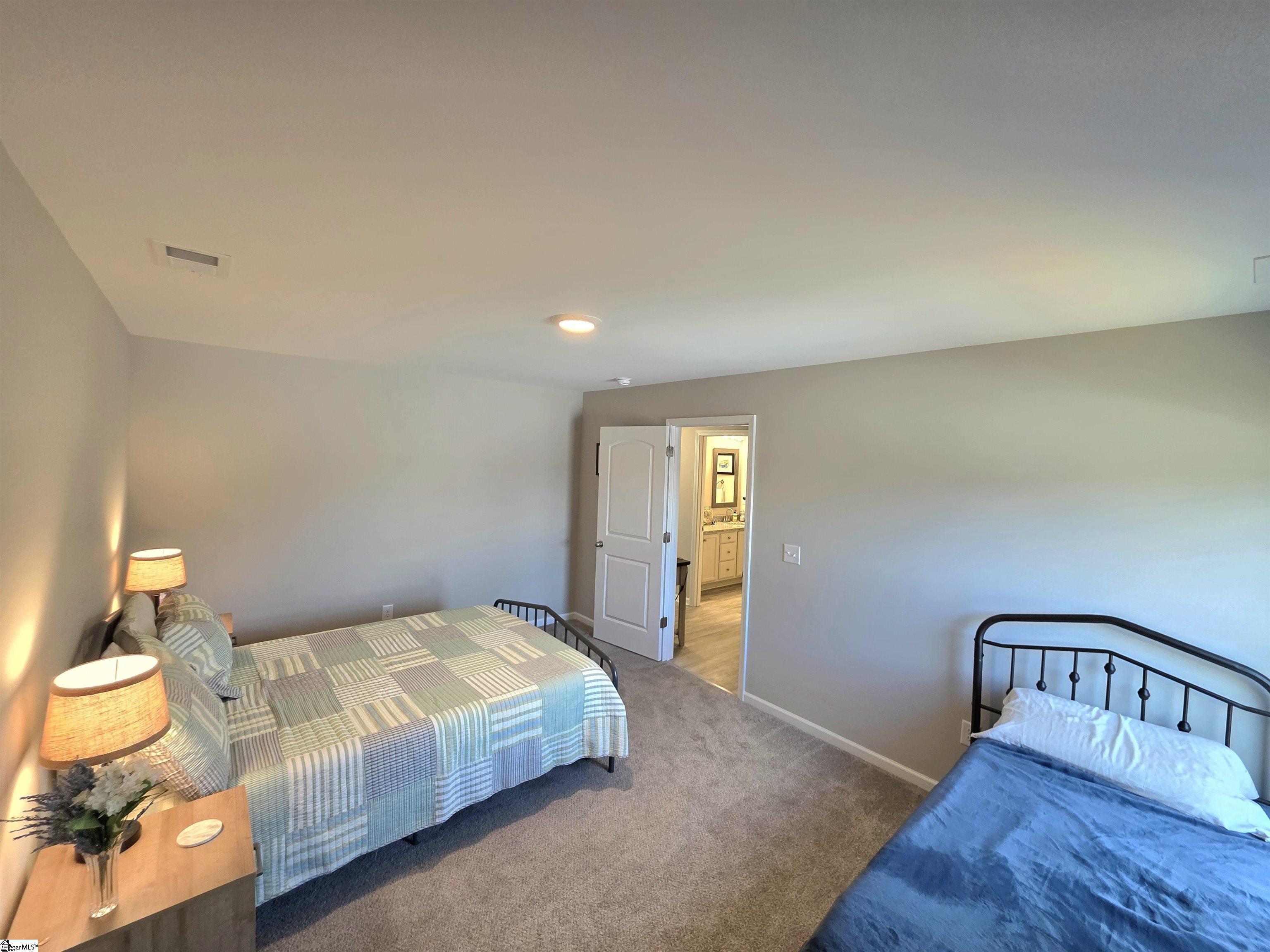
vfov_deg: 89.9
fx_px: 477
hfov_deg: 106.2
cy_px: 476
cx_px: 635
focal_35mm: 13
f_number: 1.9
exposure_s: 1/120
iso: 200
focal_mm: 2.2
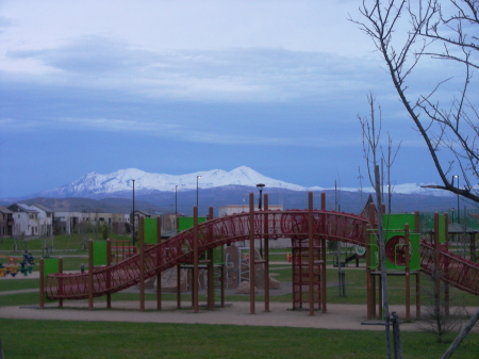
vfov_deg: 18.6
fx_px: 1093
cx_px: 240
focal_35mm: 79
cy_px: 180
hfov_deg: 24.7
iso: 162
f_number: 3.5
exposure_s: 1/31.3
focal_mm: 13.2
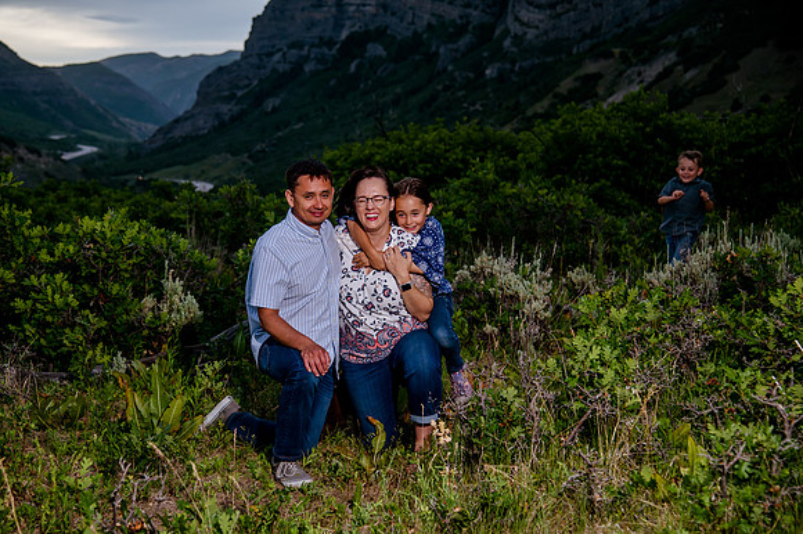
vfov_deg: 21.2
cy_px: 295
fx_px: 1427
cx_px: 360
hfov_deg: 31.4
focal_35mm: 64
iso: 400
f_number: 4.5
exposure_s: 1/250
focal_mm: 58
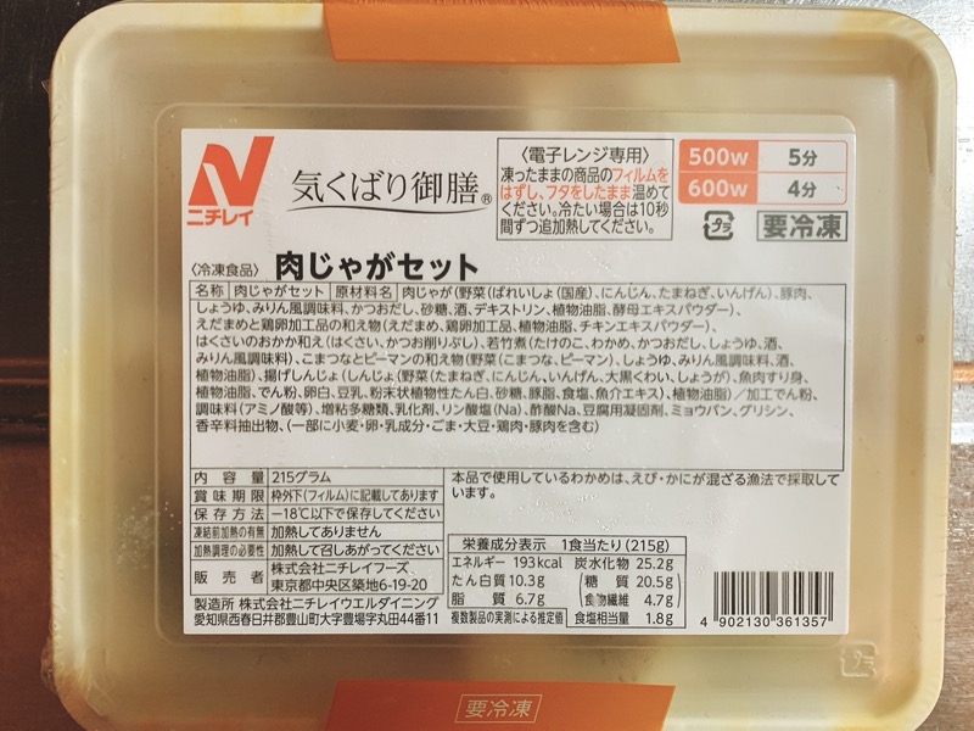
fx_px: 732
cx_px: 487
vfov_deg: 53.1
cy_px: 366
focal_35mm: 26
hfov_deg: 67.3
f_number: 1.8
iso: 250
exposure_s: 1/40
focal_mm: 4.25
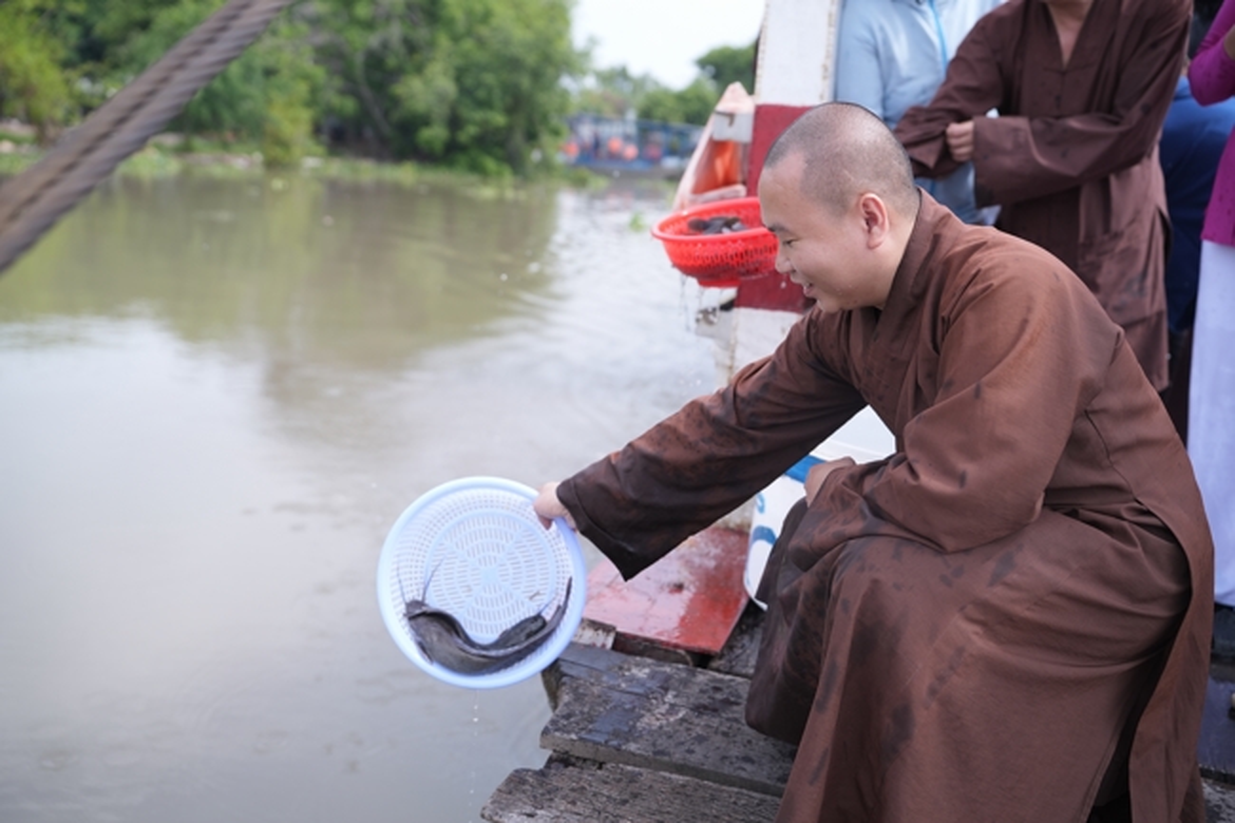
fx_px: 1200
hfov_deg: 54.4
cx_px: 618
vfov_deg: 37.8
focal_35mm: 35
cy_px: 412
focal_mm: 35
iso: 200
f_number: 2.8
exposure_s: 1/1250
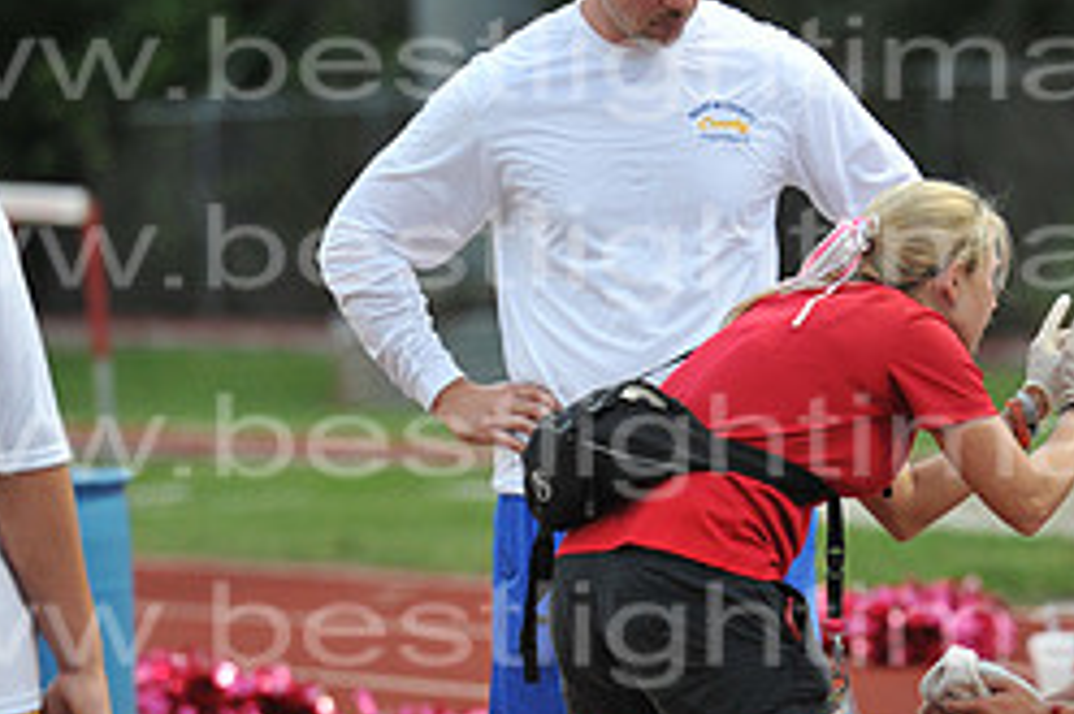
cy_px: 541
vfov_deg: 2.9
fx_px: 13952
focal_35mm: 468
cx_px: 784
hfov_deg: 4.4
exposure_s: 1/160
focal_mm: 200
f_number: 3.5
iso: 2000
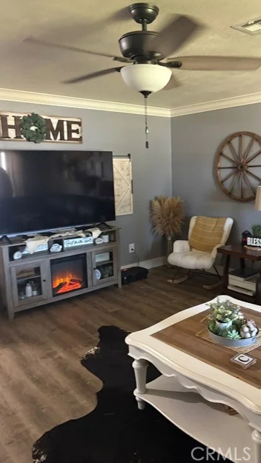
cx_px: 165
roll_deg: +2.2
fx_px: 356
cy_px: 227
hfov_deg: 39.9
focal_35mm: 29
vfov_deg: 66.0
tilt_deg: -7.0
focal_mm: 5.96
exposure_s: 1/30
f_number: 1.6
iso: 800
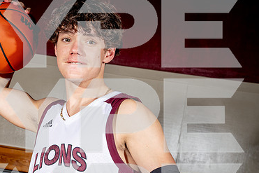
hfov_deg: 27.7
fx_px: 518
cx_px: 66
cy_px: 116
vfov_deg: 18.9
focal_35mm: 72
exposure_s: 1/250
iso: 100
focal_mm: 46
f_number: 8
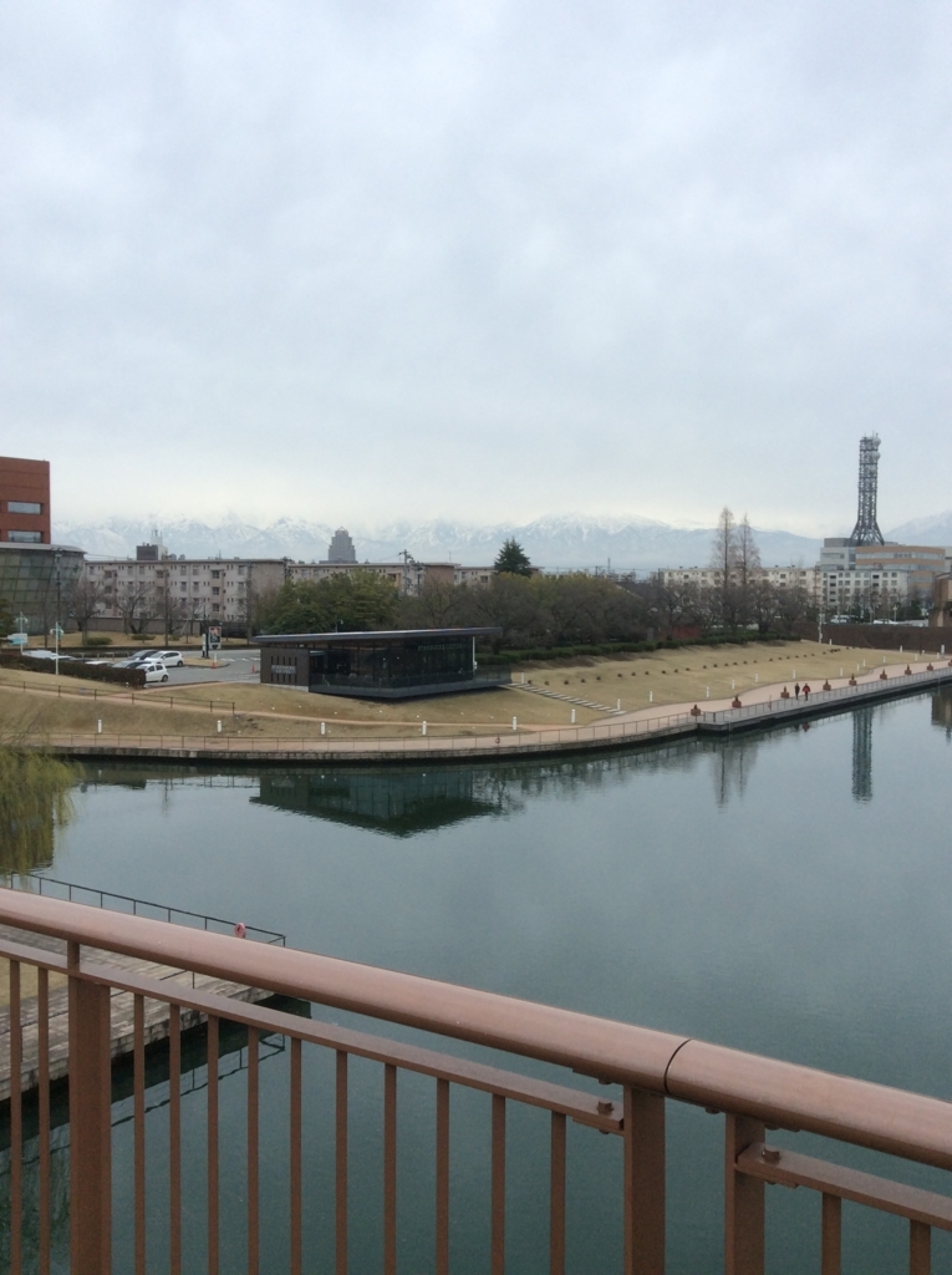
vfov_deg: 56.9
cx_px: 476
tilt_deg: -3.1
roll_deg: -0.3
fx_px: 1176
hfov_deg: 44.1
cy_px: 638
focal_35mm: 32
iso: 32
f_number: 2.4
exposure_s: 1/330
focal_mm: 3.3
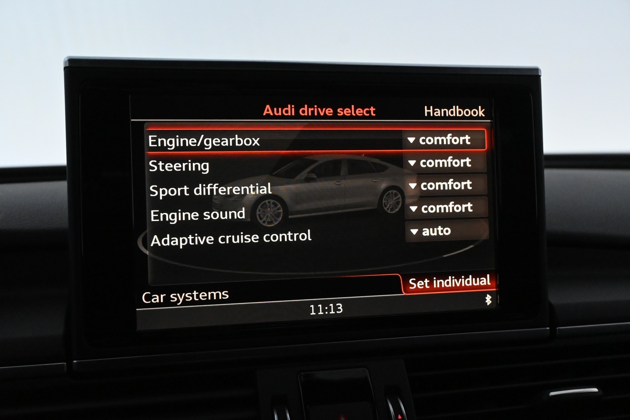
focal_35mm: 41
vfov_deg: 32.4
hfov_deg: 47.2
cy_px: 210
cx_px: 315
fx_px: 722
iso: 6400
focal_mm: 27.5
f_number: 5.6
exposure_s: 1/200
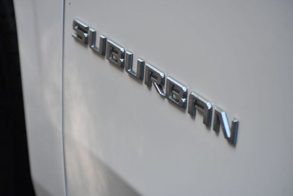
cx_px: 146
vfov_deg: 9.3
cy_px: 98
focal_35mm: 147
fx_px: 1197
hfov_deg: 14.0
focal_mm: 98
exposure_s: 1/250
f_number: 4.8
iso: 450
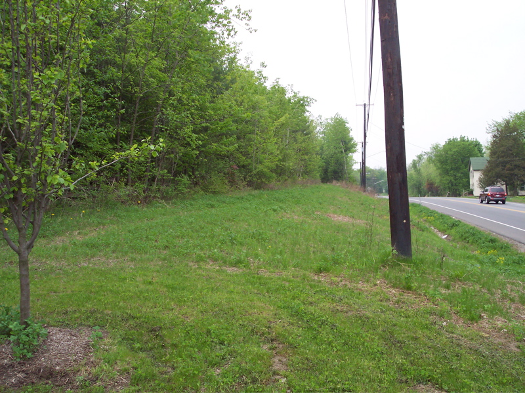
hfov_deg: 49.0
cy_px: 196
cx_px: 262
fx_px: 576
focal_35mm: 38
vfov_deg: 37.7
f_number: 4.8
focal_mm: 8
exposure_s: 1/350
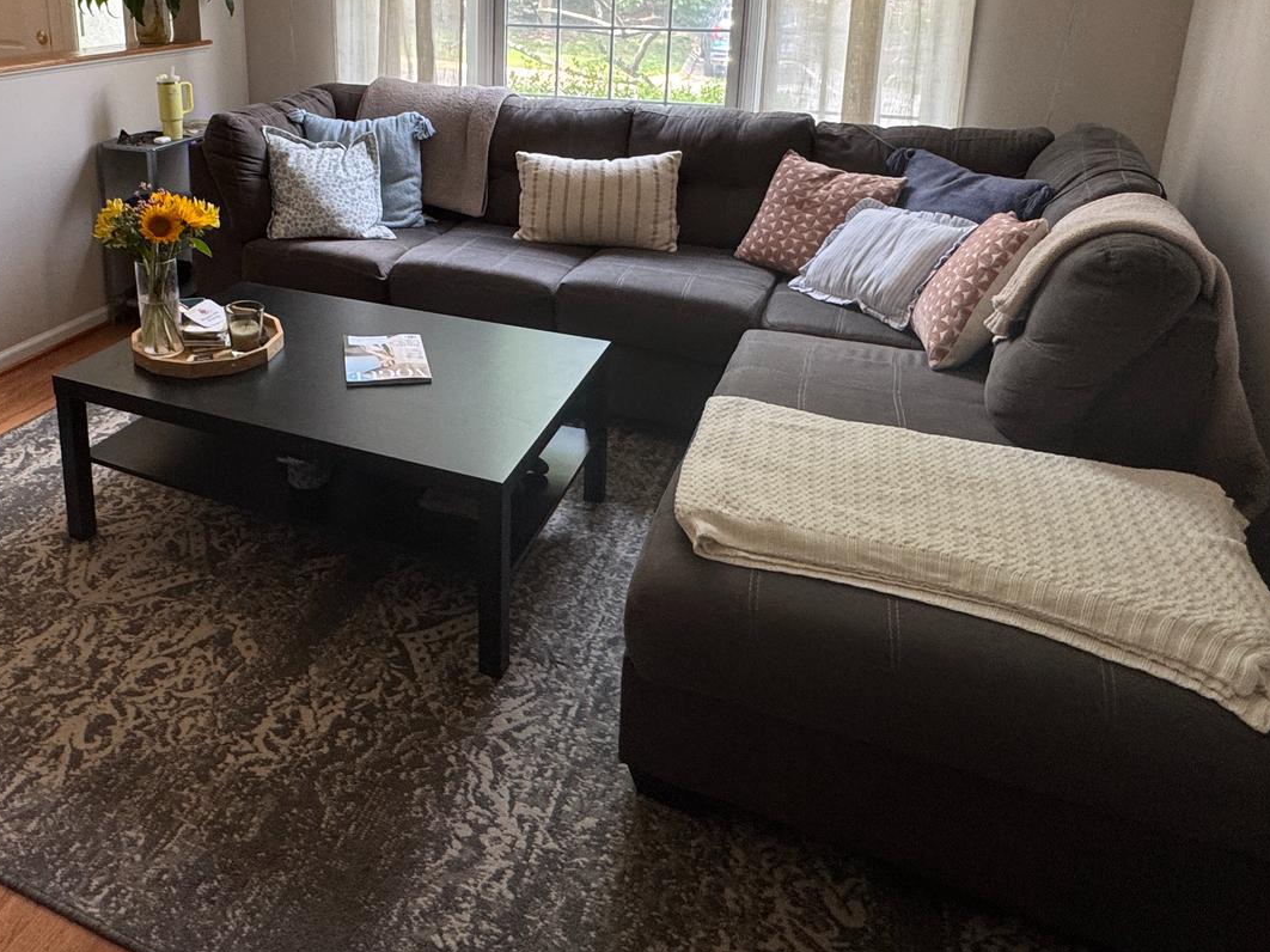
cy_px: 218
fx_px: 990
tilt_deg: -16.1
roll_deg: +0.2
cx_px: 423
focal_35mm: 27
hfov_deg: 63.7
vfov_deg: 48.9
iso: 160
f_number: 2.2
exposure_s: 1/99
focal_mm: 2.22
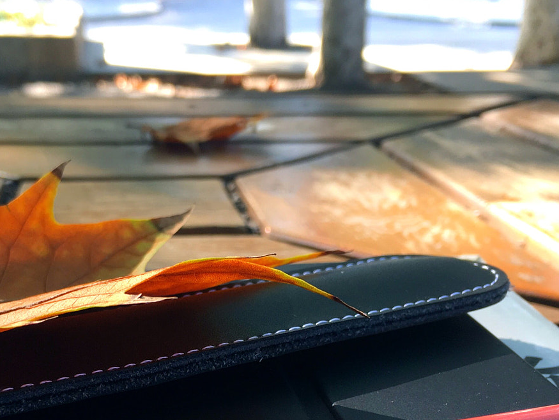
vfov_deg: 26.7
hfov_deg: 35.7
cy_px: 372
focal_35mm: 53
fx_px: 856
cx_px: 172
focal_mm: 4.15
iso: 25
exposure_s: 1/50
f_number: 2.2
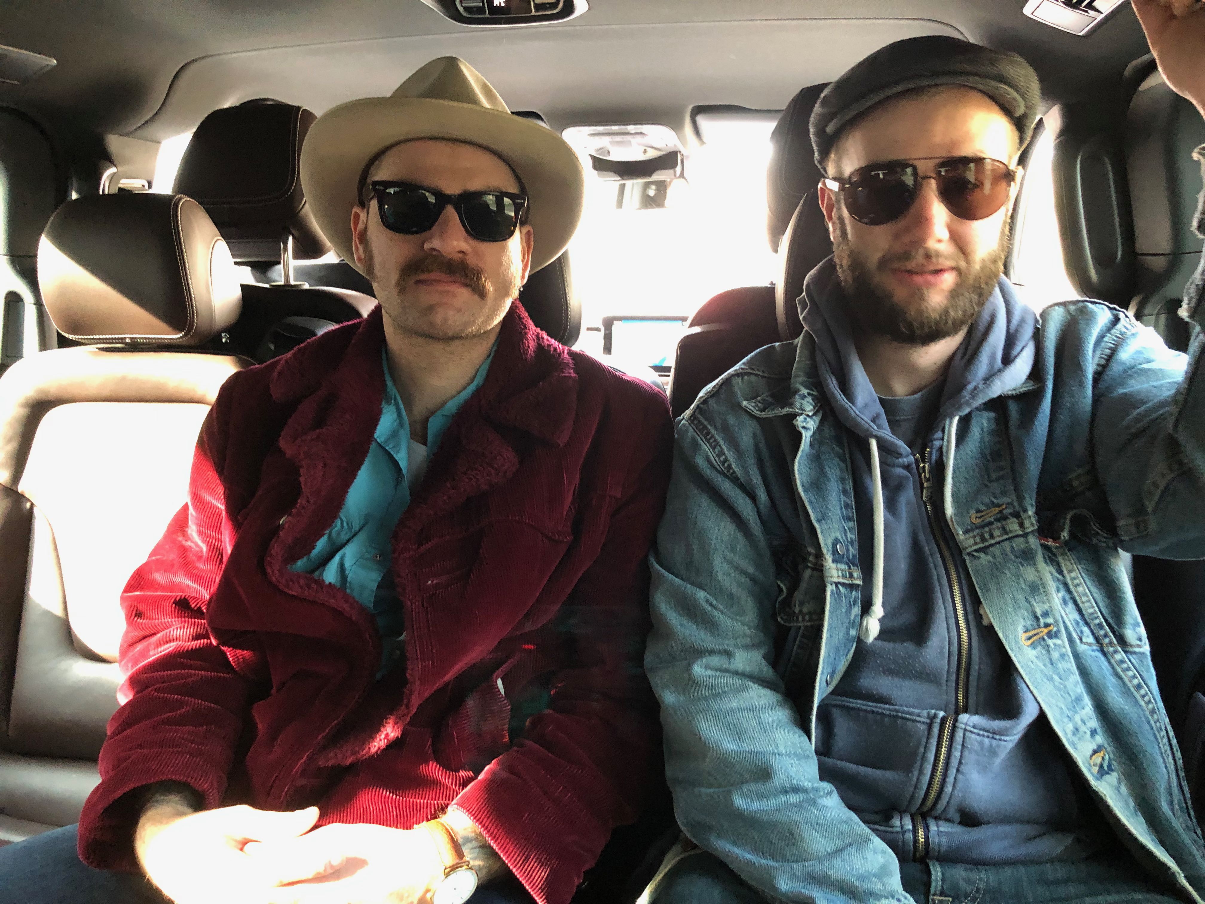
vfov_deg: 49.7
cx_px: 602
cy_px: 452
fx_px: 975
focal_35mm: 28
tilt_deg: -14.4
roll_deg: +2.2
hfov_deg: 63.4
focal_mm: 4
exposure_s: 1/5
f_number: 1.8
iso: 100
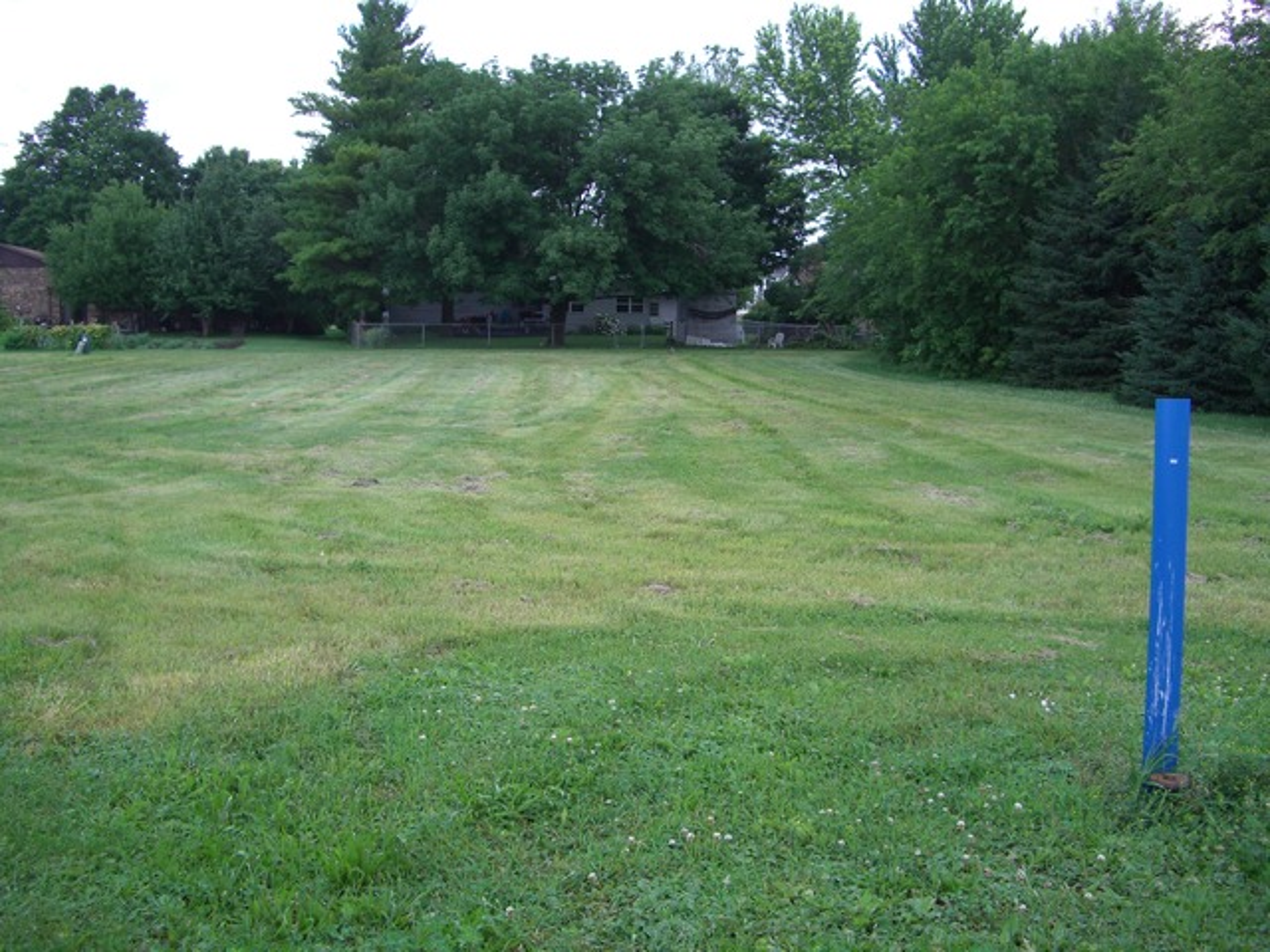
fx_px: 1394
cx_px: 635
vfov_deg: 37.7
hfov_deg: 49.0
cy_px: 476
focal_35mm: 38
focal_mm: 7.9
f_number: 2.8
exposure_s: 1/320
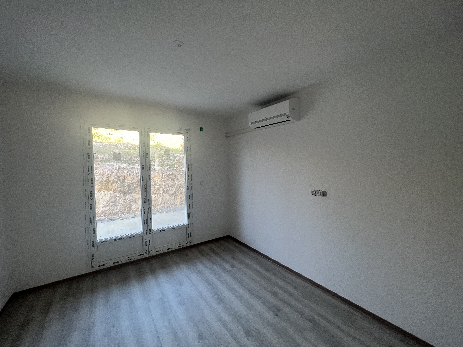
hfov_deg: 106.2
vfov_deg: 89.9
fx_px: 174
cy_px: 174
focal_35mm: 13
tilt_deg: -3.6
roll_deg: -0.2
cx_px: 232
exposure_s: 1/99
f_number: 1.8
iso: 160
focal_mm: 1.57
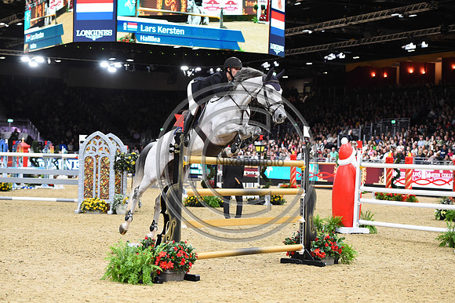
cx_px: 228
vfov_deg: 14.4
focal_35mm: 95
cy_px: 152
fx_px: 1200
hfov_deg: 21.5
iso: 5000
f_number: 3.5
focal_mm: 95
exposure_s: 1/800
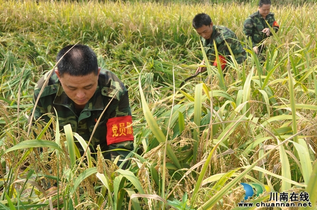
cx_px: 158
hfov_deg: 42.4
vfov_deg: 28.9
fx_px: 409
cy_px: 105
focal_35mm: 46
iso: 200
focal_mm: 31
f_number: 7.1
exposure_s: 1/250
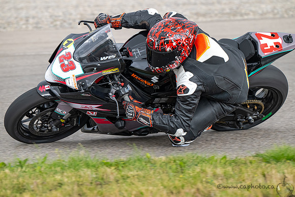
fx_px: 1885
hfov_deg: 8.9
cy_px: 98
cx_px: 148
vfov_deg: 6.0
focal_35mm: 230
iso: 2000
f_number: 6.3
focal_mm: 230
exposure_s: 1/1250
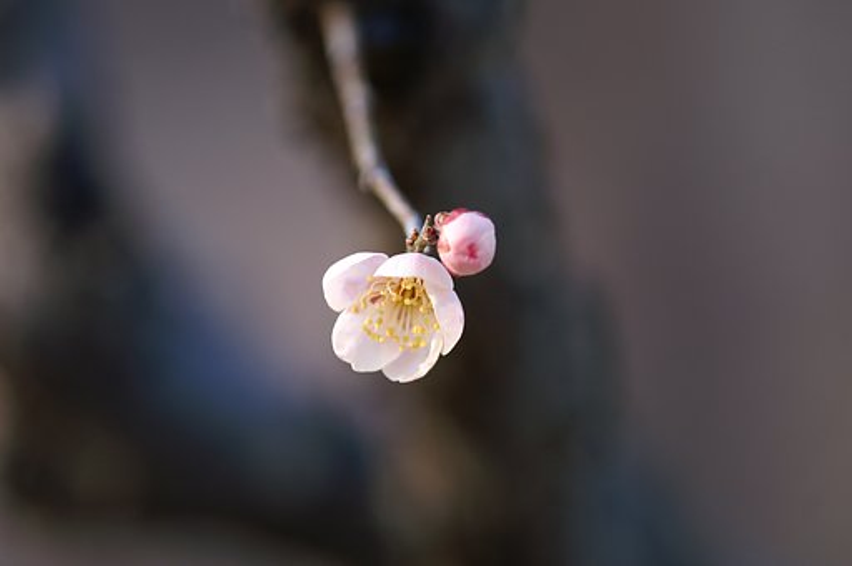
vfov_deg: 4.6
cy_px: 283
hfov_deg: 6.9
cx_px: 426
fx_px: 7091
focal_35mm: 300
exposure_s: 1/320
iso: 200
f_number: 4
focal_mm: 200
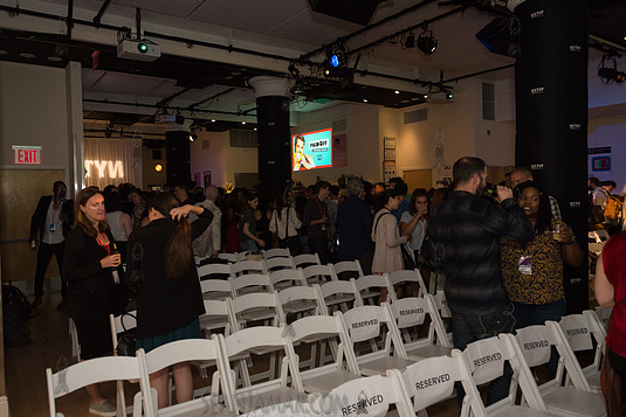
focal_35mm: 26
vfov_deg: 49.6
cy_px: 204
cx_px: 288
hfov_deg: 69.3
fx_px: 452
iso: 2500
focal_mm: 24
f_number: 4
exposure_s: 1/500
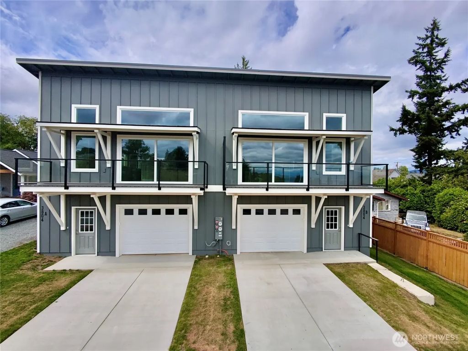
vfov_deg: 78.1
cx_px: 234
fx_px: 216
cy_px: 176
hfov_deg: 94.5
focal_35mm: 16
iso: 103
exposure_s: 1/1659
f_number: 2.55
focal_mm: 16
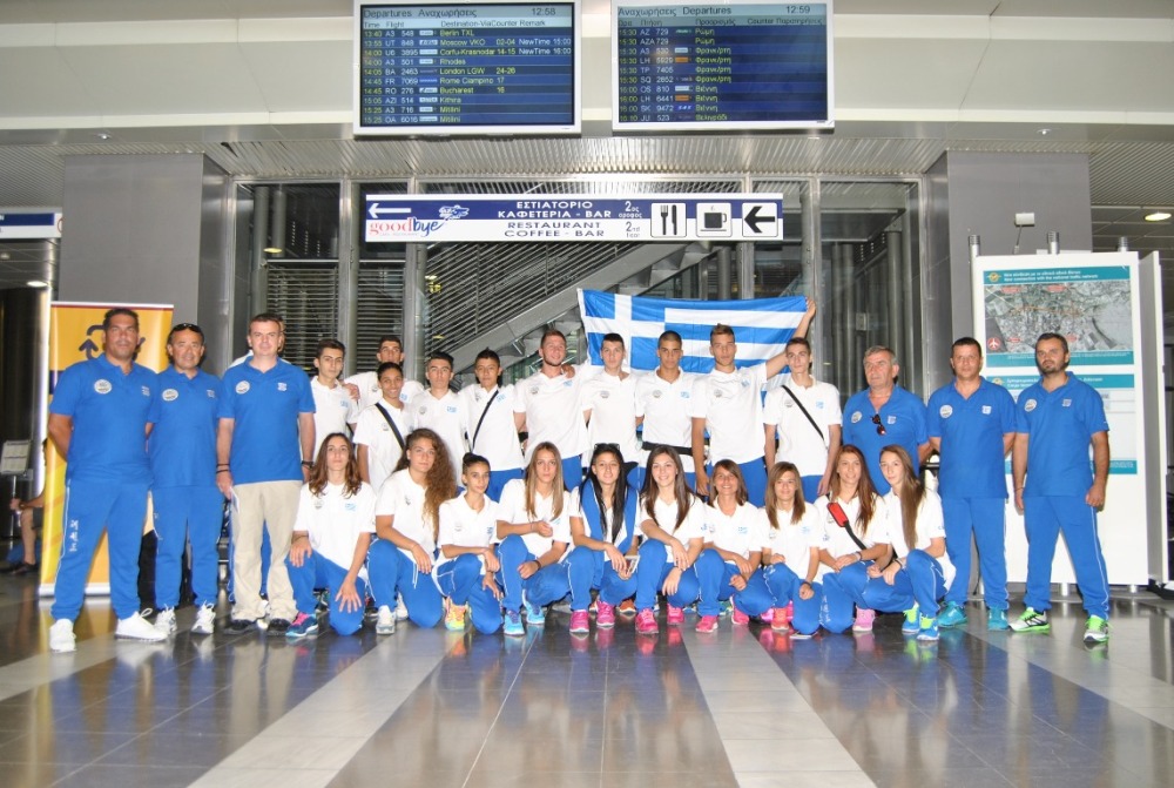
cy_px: 394
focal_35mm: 33
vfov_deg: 40.1
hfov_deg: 57.1
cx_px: 587
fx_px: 1078
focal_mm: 22
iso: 200
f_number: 4
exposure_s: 1/60
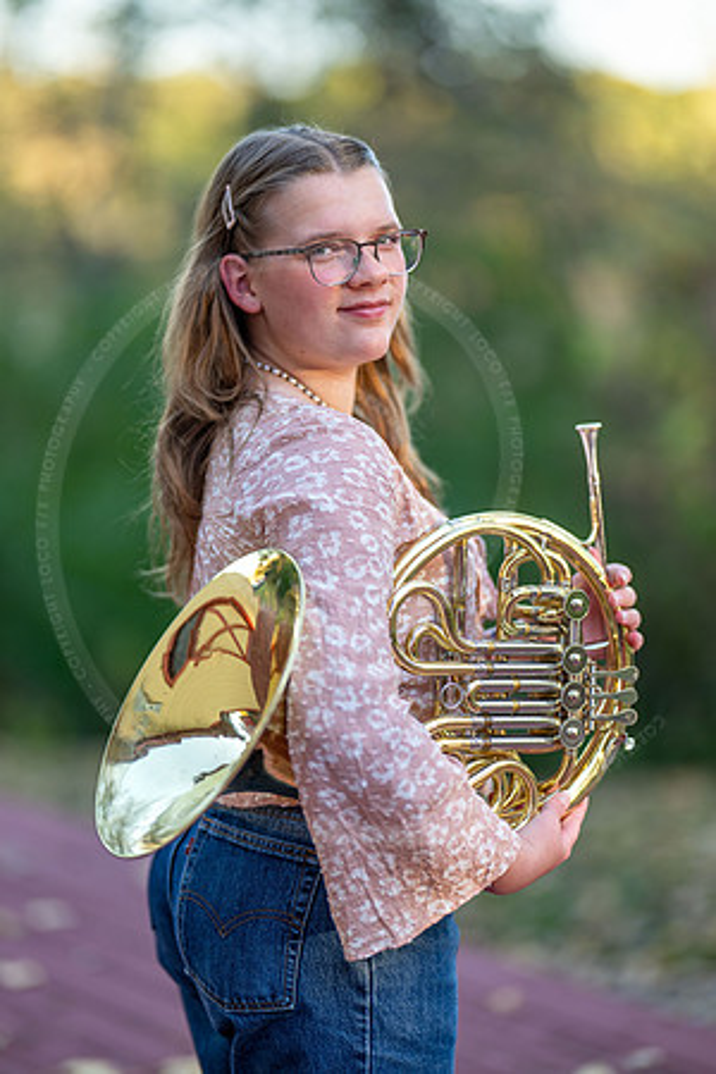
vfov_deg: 23.9
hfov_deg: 16.1
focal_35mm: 85
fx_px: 2536
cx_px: 358
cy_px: 537
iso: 160
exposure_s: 1/500
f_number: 1.2
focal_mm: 85
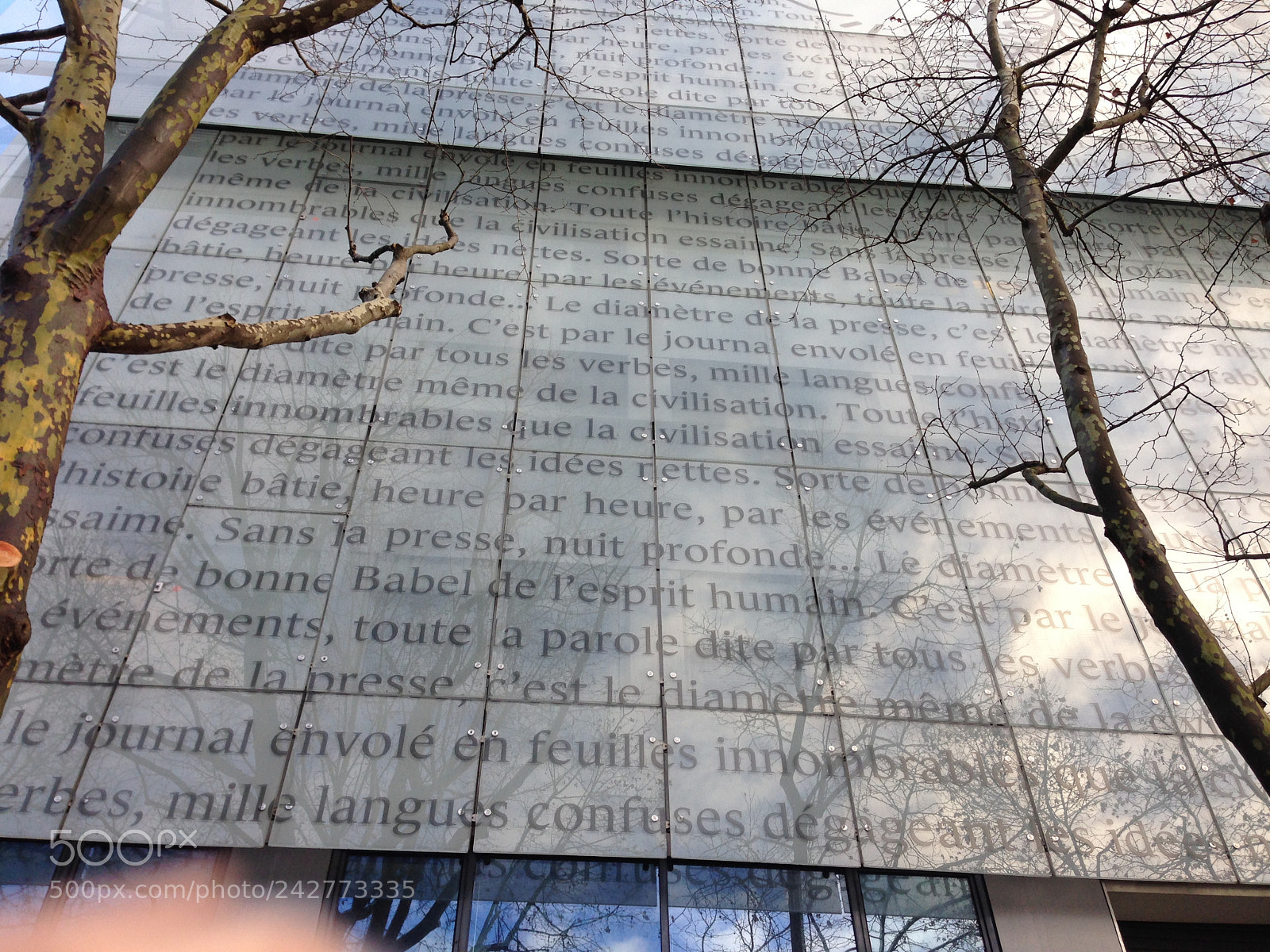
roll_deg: -3.1
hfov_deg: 55.4
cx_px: 635
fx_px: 1211
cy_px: 476
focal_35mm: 33
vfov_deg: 42.9
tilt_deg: +44.7
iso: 50
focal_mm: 4.12
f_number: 2.4
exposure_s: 1/179
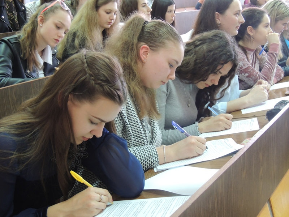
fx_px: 417
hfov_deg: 38.2
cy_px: 108
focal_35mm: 50
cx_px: 144
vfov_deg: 29.1
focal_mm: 8.9
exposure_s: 1/13
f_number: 3.6
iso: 500
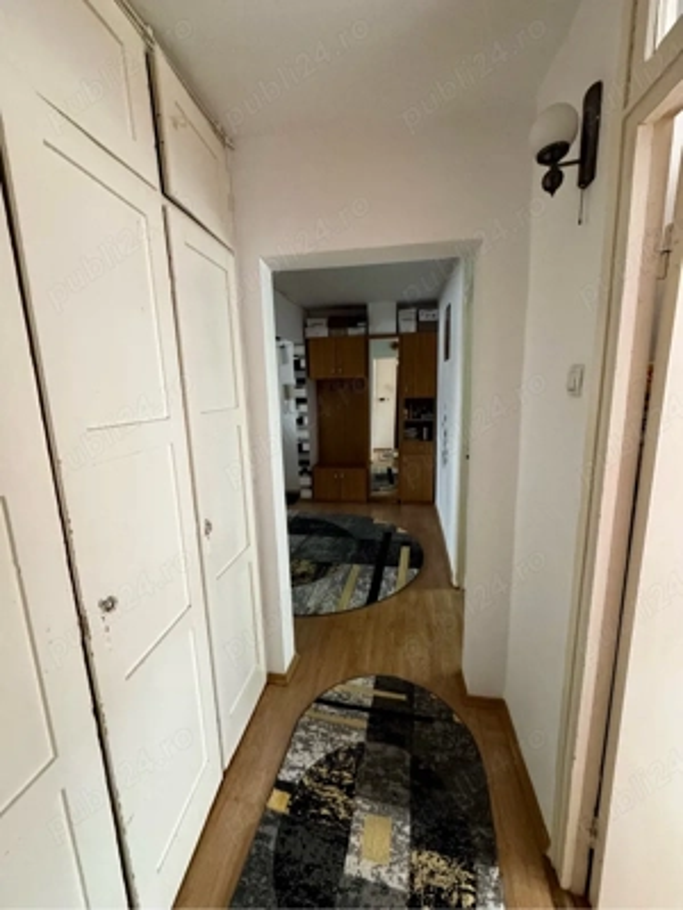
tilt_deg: -10.4
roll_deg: +2.0
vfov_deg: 102.1
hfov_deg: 85.7
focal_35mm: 14
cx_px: 342
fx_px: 368
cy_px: 455
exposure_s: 1/60
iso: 1000
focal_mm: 2.22
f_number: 2.2
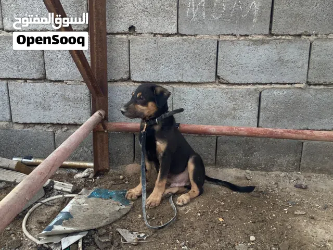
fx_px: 298
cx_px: 166
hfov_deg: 58.4
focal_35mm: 31
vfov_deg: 45.4
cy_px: 125
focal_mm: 3.3
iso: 25
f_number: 2.4
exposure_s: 1/104
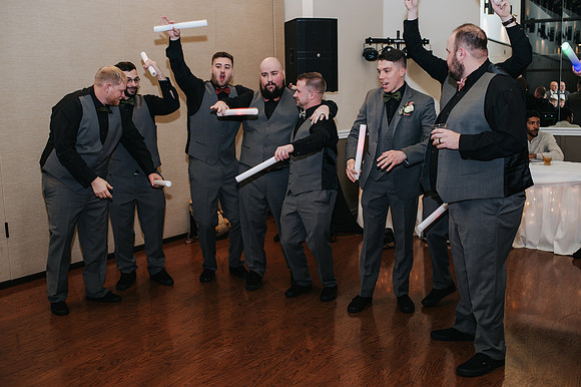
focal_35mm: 37
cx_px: 308
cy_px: 194
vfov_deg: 35.8
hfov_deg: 51.8
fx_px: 598
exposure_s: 1/200
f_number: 3.2
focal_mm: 35
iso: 800
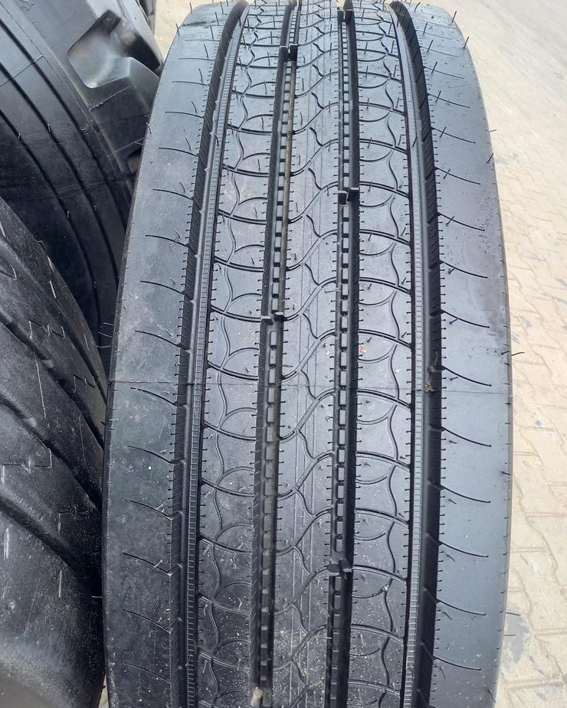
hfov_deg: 53.2
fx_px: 566
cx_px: 277
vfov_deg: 64.1
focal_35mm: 27
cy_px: 356
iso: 50
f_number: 1.8
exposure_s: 1/108
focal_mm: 4.65
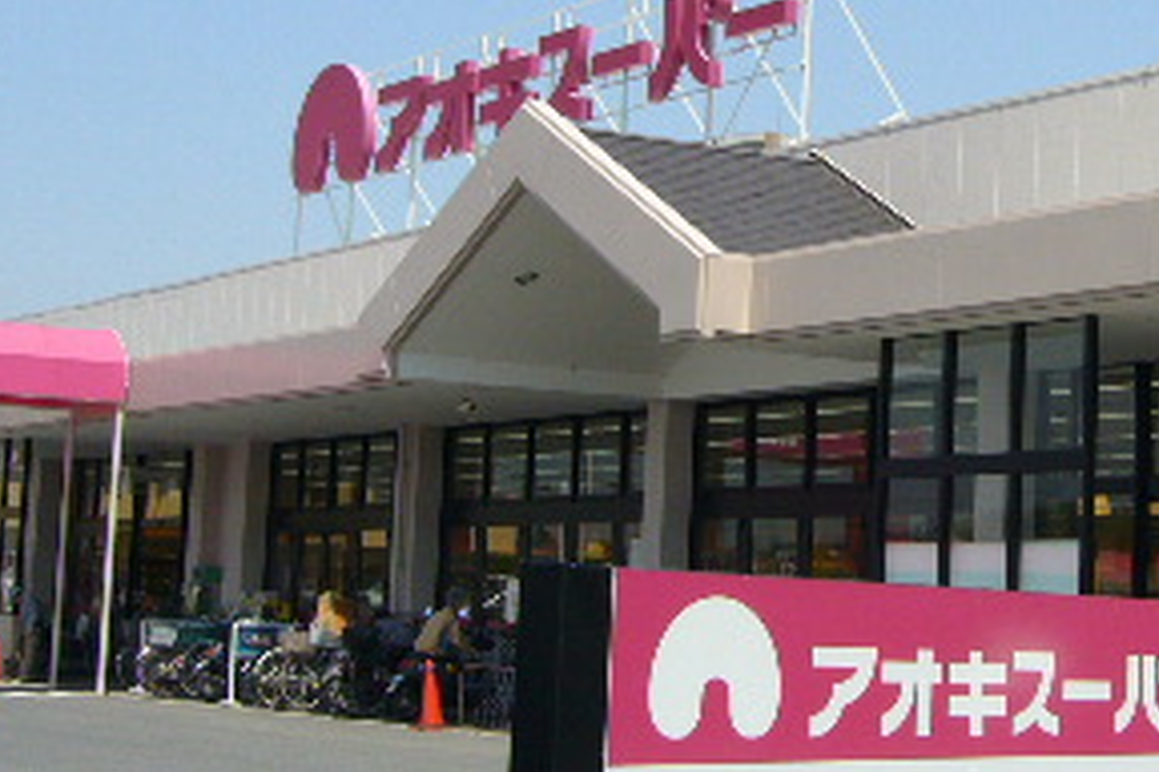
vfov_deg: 16.8
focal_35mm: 81
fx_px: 2608
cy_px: 193
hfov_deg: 24.5
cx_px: 982
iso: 80
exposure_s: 1/400
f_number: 5.6
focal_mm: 5.8
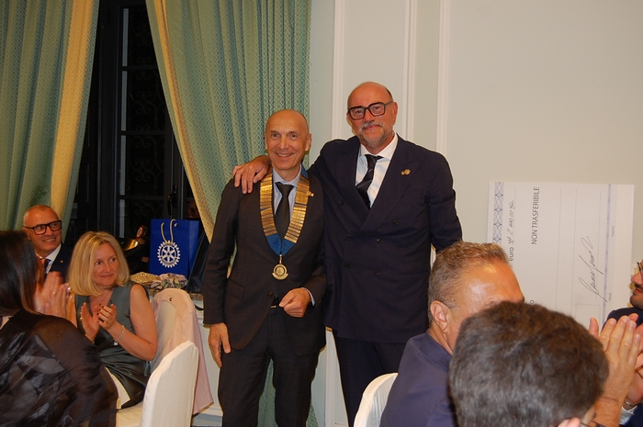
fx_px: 696
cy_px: 214
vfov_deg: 34.1
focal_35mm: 39
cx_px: 322
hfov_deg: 49.6
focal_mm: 26
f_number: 4.2
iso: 400
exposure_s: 1/60
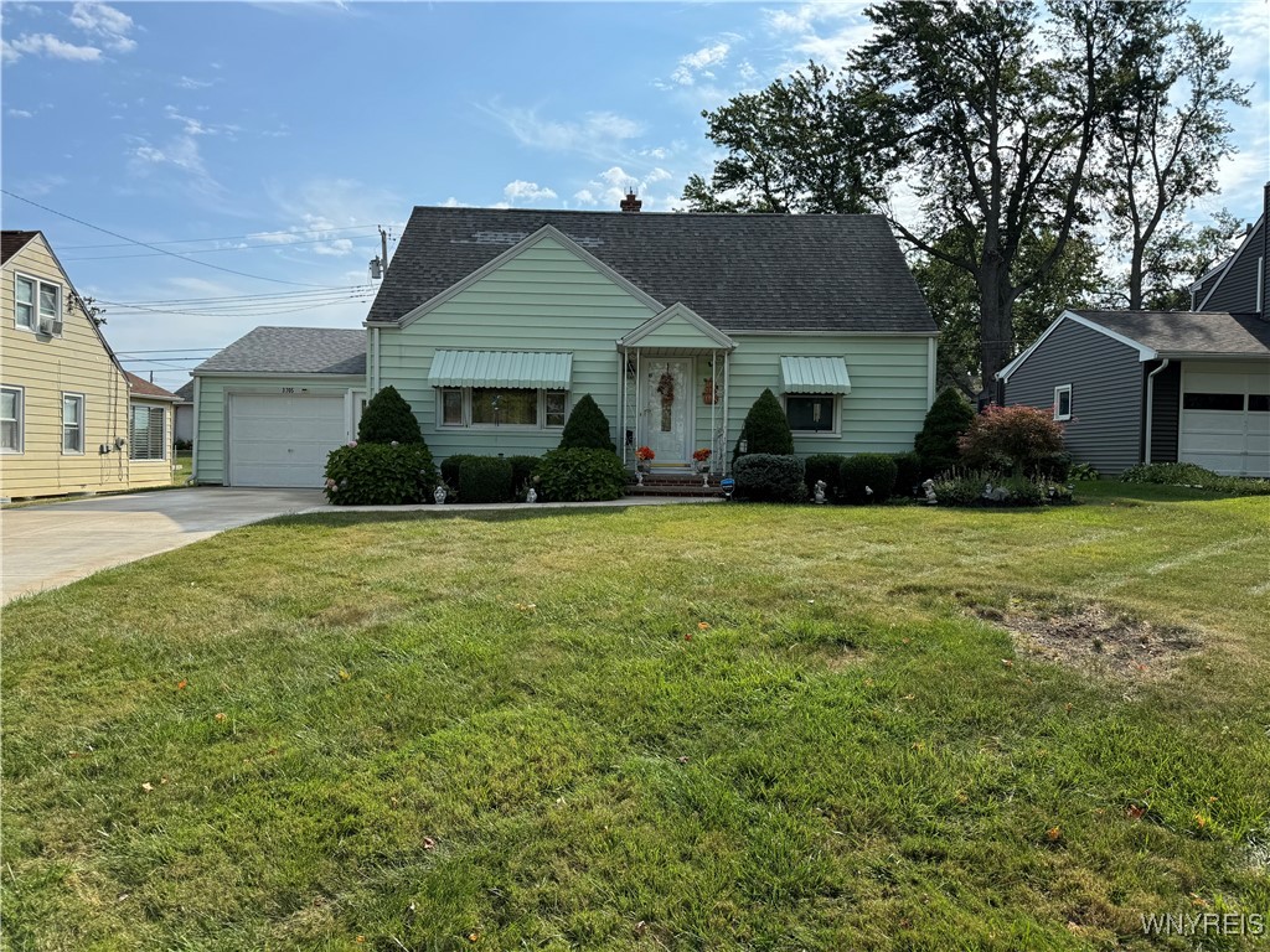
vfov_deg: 56.8
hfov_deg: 71.6
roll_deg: -1.0
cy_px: 476
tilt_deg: -1.8
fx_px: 881
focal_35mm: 24
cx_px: 635
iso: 80
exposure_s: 1/4049
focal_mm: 6.76
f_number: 1.78
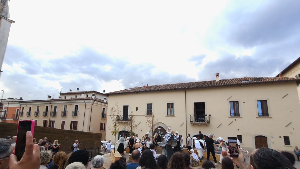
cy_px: 93
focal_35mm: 17
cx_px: 147
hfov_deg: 95.9
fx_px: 135
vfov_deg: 63.7
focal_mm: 1.67
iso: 64
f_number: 2.2
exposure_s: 1/100
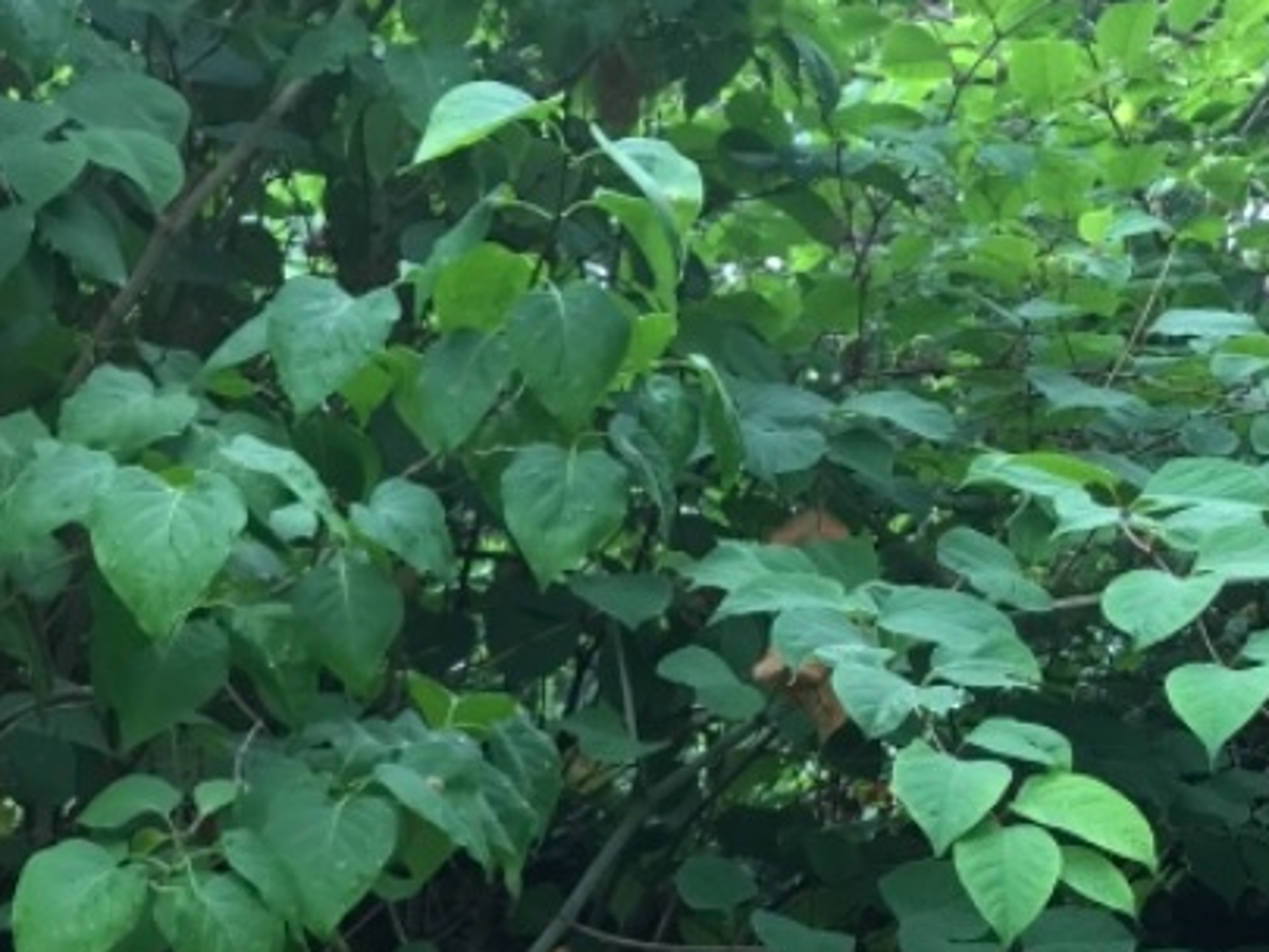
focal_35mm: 83
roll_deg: +1.4
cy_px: 727
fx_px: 3044
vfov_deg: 17.7
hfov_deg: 23.1
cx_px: 1072
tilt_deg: +2.3
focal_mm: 3.99
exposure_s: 1/100
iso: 40
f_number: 1.8
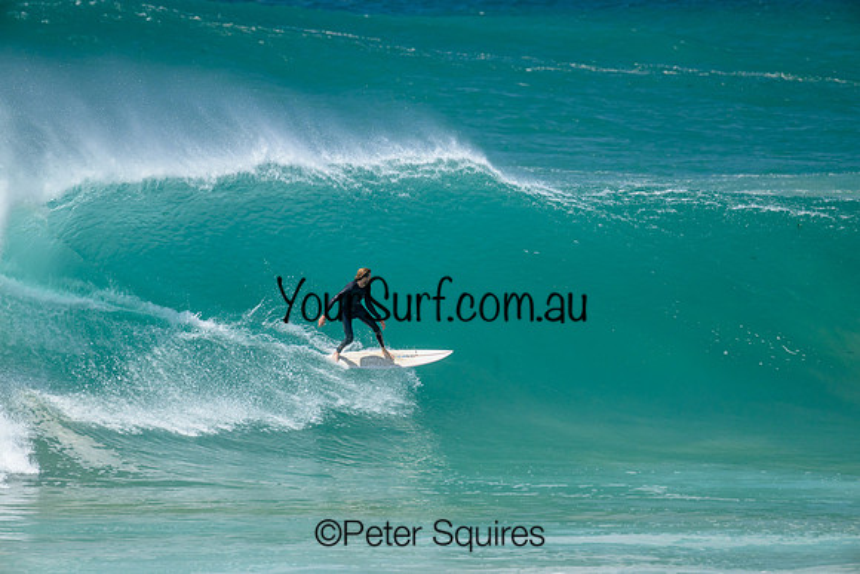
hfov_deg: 3.7
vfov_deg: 2.5
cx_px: 430
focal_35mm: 560
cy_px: 287
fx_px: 13380
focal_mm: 560
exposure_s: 1/2000
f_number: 8
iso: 1600
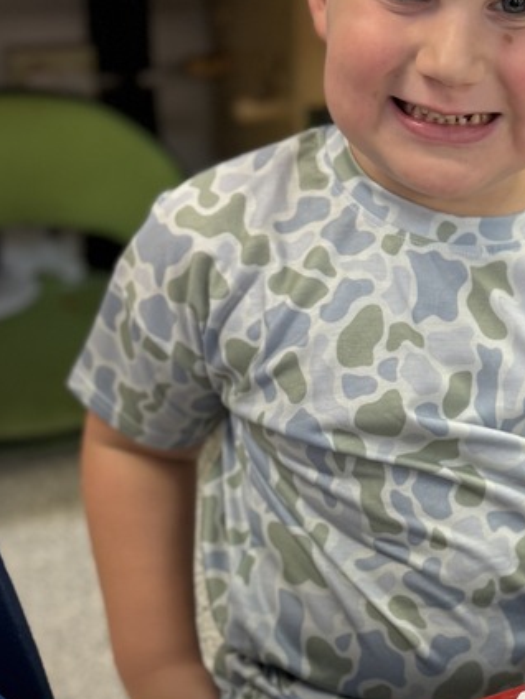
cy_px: 432
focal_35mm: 58
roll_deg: -6.8
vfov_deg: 33.1
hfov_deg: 24.3
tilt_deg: -31.8
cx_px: 495
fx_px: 1173
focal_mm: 6.76
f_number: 1.78
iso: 125
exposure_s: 1/60
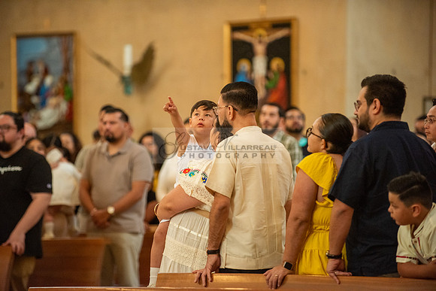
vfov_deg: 6.9
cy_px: 146
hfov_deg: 10.3
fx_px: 2423
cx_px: 218
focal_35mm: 200
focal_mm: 200
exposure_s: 1/160
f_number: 2.8
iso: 2000
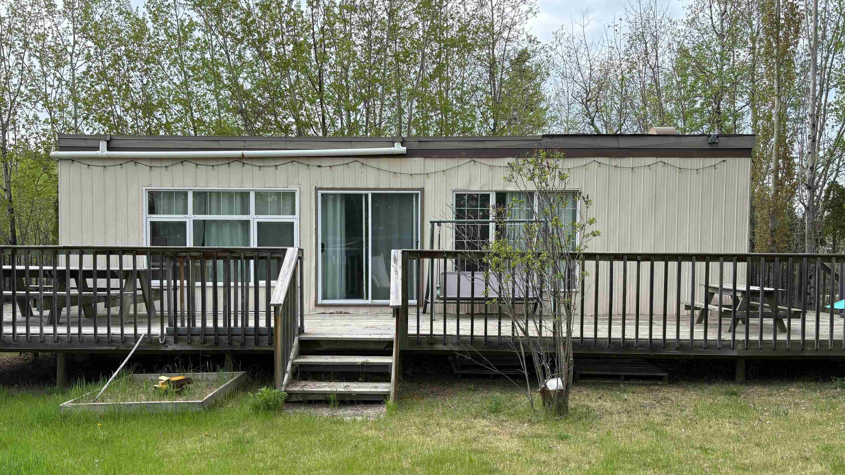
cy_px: 265
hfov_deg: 66.1
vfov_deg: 40.1
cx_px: 424
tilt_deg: -1.0
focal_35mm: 29
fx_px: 650
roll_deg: +0.3
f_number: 1.6
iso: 64
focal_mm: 5.96
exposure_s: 1/1048
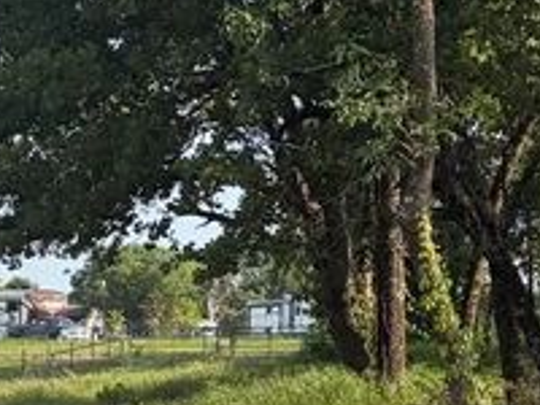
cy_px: 202
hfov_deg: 14.3
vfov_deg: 11.1
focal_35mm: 133
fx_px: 2075
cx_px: 691
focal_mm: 5.96
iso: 50
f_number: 1.6
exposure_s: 1/1626
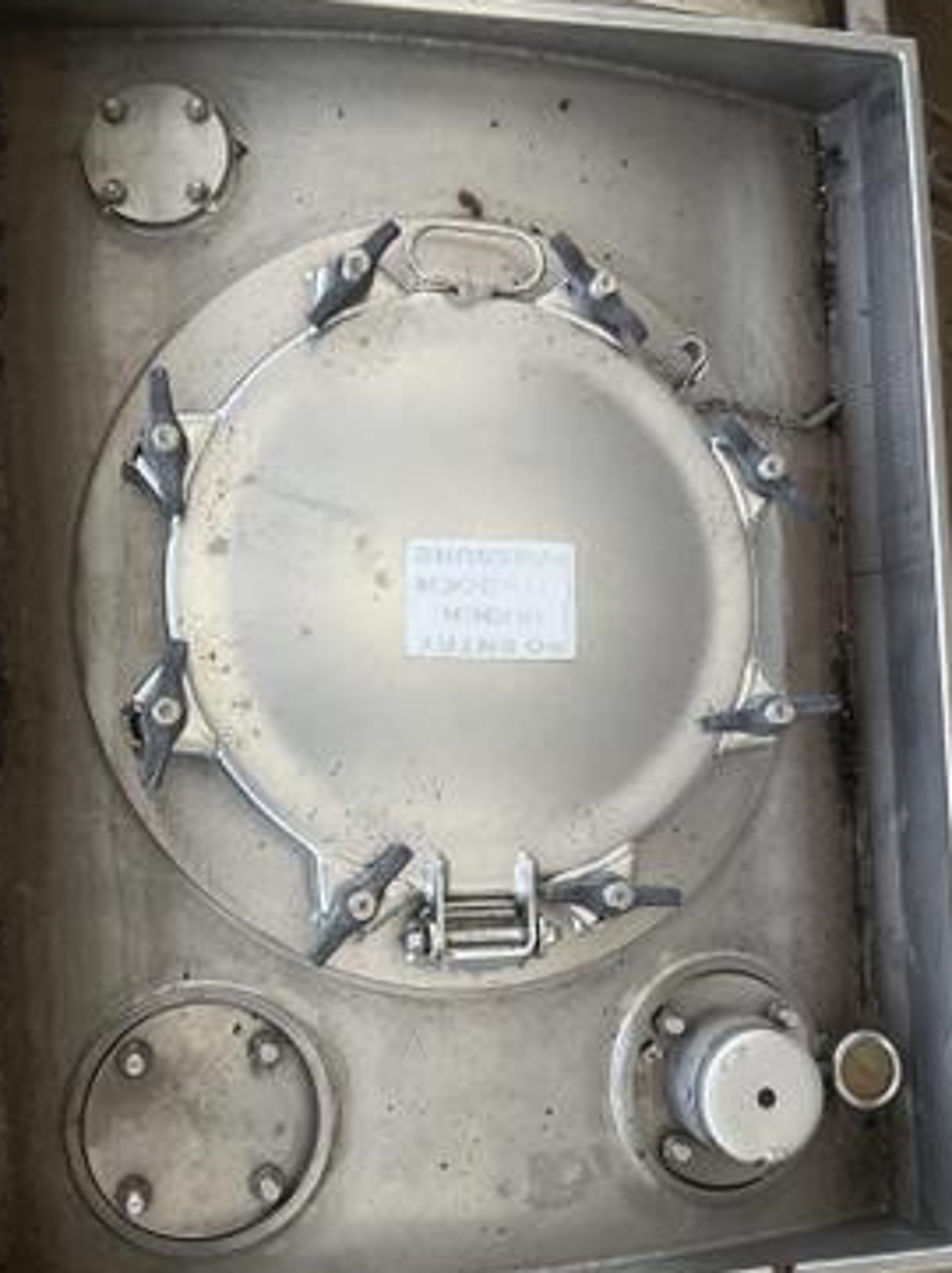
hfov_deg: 38.6
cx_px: 446
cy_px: 656
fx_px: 1359
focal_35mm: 37
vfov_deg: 50.2
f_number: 1.8
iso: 20
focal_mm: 3
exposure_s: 1/239
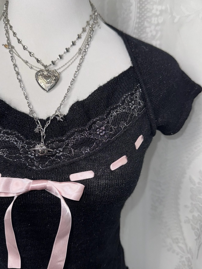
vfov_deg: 69.4
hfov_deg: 54.9
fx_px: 195
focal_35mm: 25
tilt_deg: -18.5
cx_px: 103
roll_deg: -0.9
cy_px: 130
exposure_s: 1/328
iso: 50
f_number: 1.78
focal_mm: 6.76
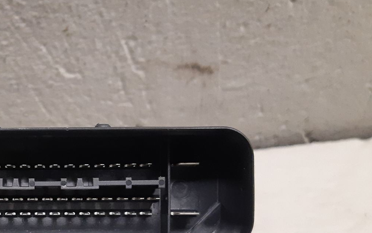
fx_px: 568
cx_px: 26
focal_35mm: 56
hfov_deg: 34.0
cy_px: 202
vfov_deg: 22.7
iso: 250
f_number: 1.7
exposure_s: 1/50
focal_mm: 3.93
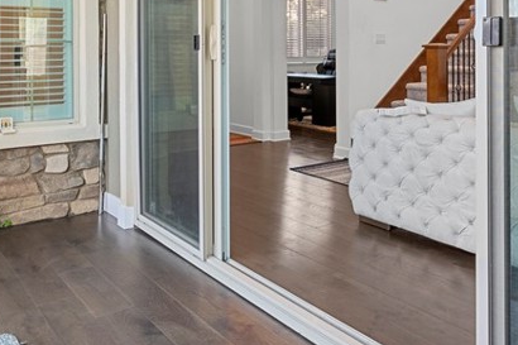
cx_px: 307
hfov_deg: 54.1
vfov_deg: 36.1
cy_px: 51
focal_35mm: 35
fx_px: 503
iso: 250
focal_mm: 14
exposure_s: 1/4
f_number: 10
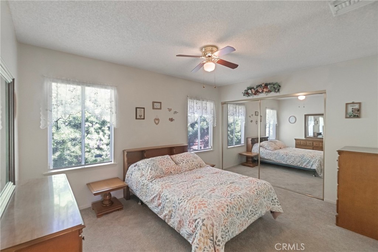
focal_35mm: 15
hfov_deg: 100.4
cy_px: 126
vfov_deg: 77.4
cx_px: 189
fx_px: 158
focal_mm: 10
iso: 800
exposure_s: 1/30
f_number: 5.6
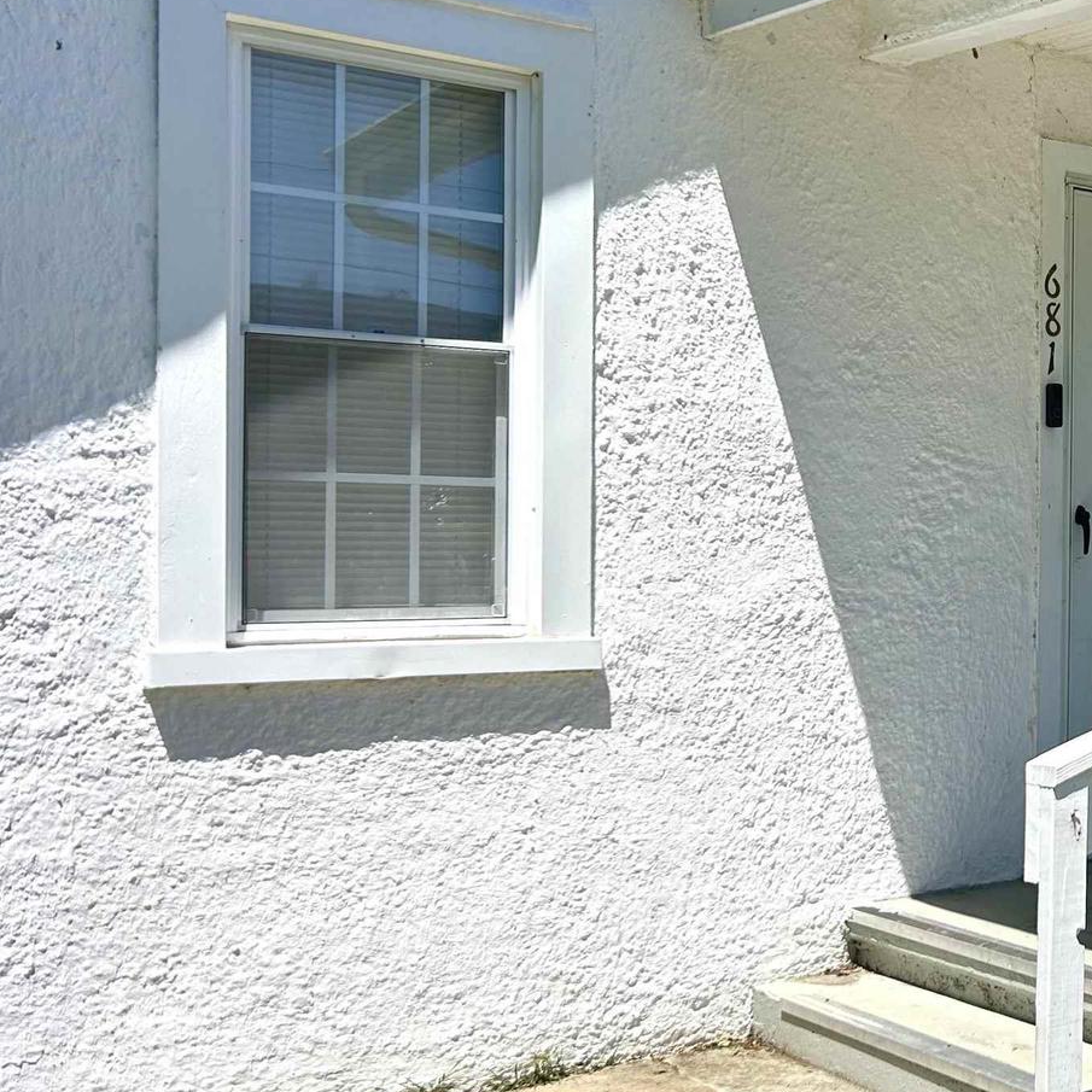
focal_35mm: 52
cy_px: 561
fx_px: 1856
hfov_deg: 29.4
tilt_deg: +0.2
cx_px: 1216
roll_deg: -1.0
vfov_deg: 32.8
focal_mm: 5.7
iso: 50
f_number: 1.5
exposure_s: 1/5587
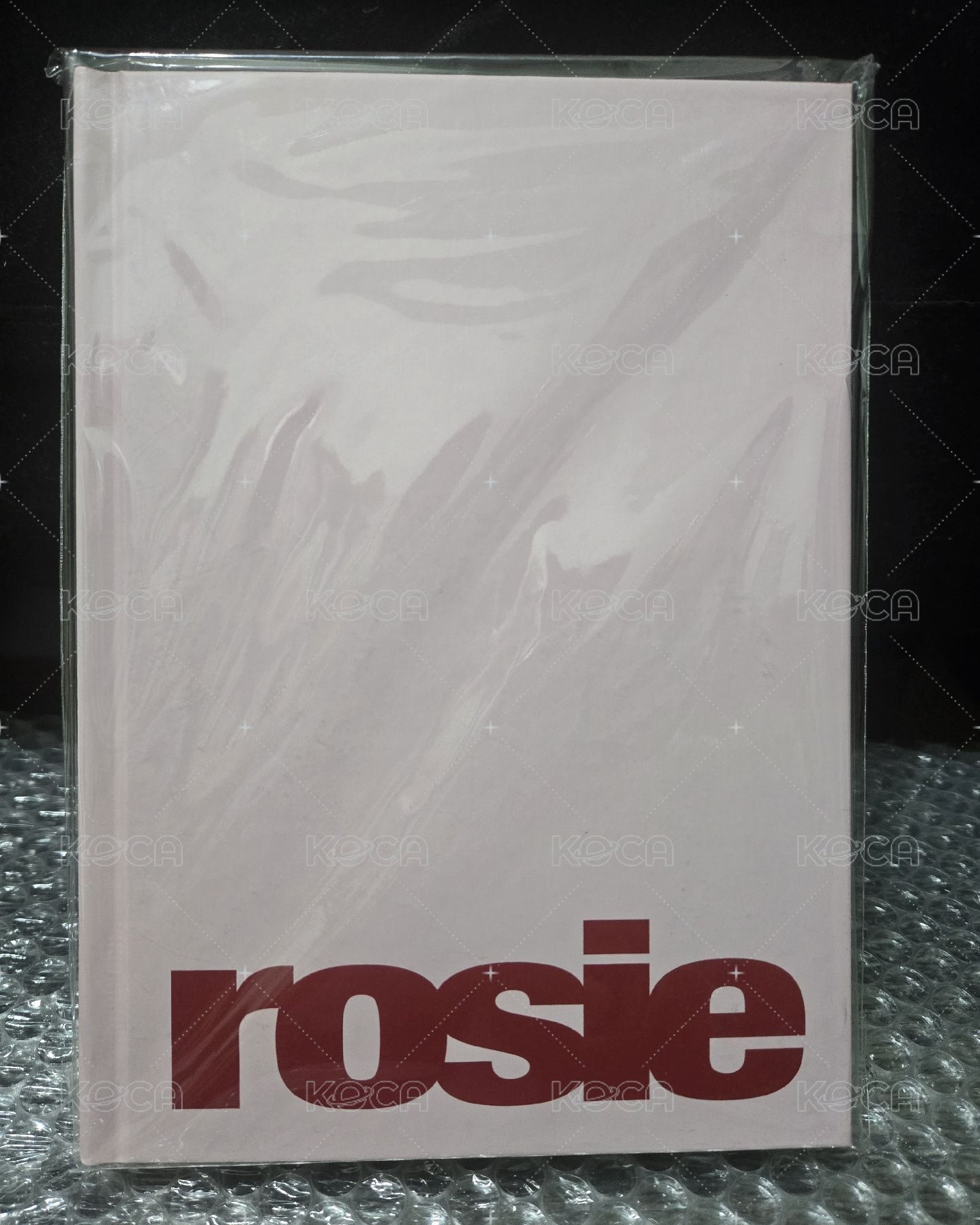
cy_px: 645
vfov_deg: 70.2
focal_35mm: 24
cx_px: 490
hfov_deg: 58.8
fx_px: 870
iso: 500
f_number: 1.8
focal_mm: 5.4
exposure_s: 1/120
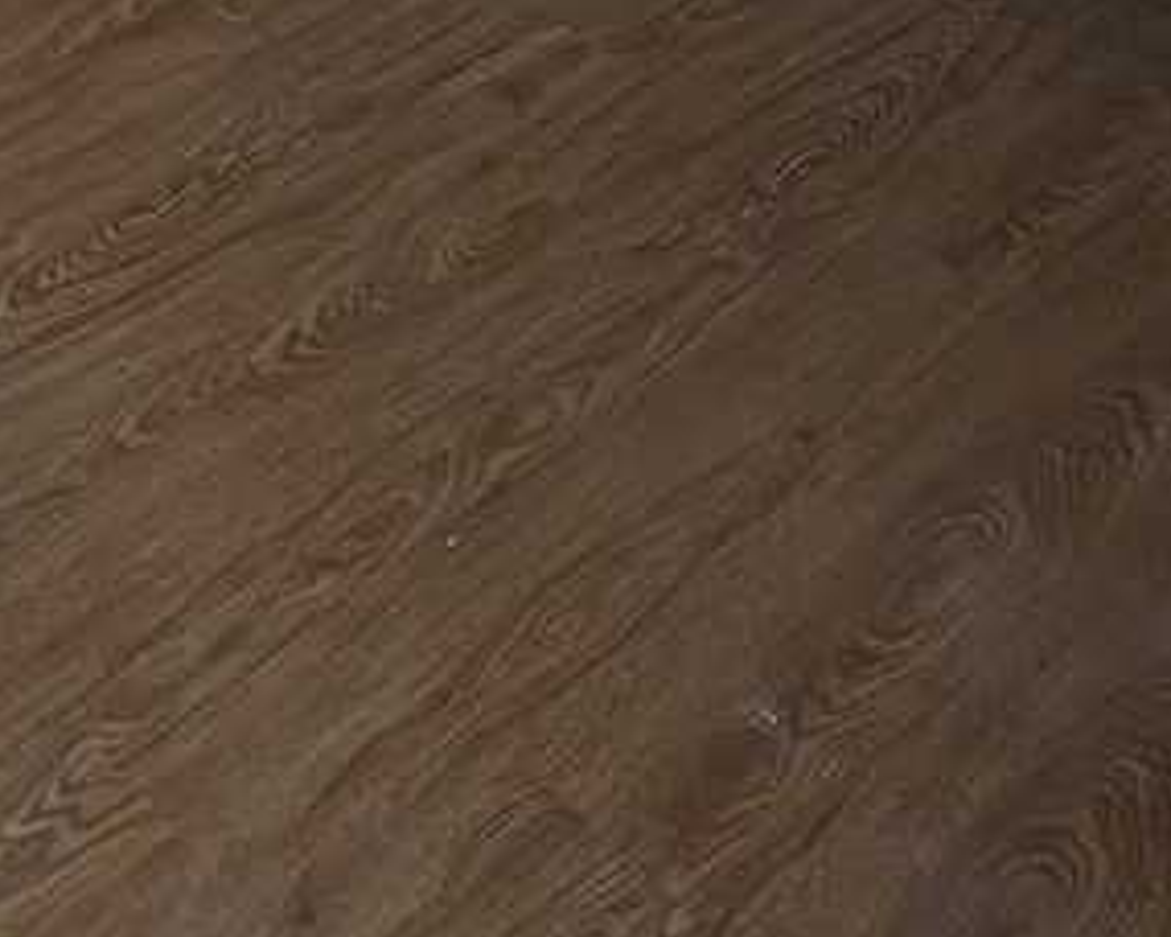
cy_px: -1097
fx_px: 2183
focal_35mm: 63
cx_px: -583
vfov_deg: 16.3
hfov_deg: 23.8
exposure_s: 1/24
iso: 127
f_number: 1.95
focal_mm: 2.23
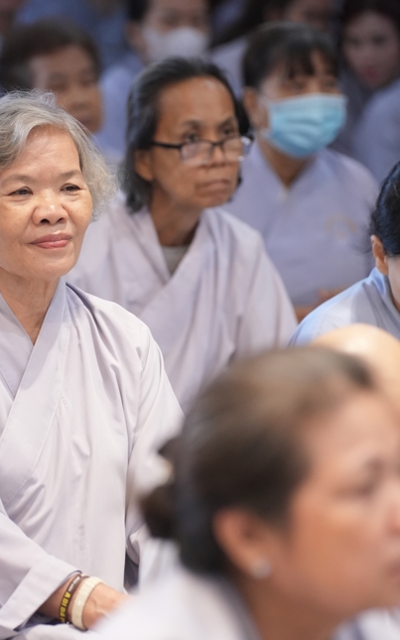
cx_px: 141
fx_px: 4030
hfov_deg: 5.7
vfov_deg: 9.1
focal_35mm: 231
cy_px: 387
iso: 3200
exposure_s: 1/160
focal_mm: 150
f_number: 2.8
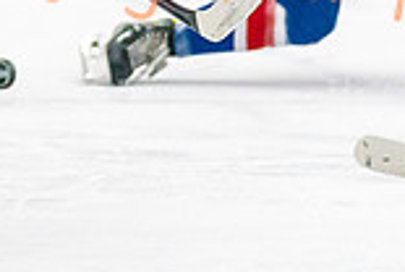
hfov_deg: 3.2
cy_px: -218
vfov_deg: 2.2
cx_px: -192
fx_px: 7157
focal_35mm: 635
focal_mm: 109
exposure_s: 1/1000
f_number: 2.8
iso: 3200
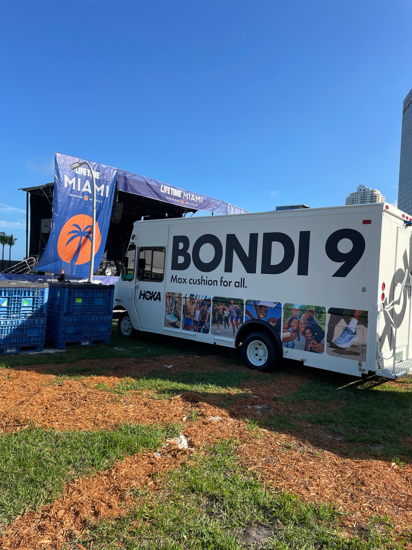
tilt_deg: +1.1
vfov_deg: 67.3
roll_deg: -2.3
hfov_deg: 53.0
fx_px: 413
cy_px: 275
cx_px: 206
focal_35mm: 26
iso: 32
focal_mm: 4.2
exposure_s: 1/2174
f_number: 1.6
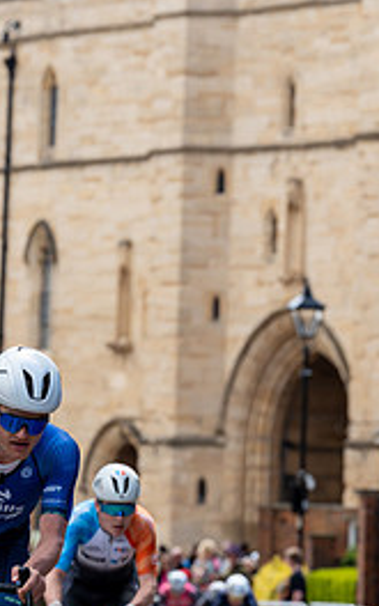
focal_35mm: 298
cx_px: -14
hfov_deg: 4.4
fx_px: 4925
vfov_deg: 7.0
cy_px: 405
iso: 800
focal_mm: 133
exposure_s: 1/1000
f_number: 5
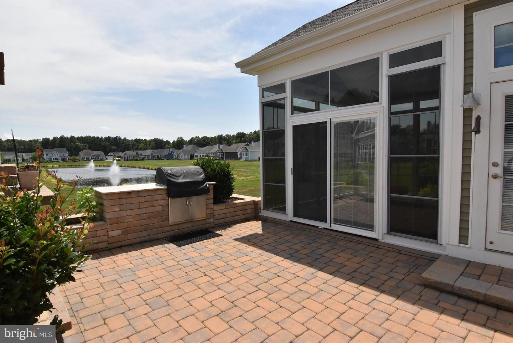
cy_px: 172
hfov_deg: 90.0
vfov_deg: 67.5
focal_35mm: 18
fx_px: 257
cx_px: 256
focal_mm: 12
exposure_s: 1/1000
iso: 800
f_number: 16
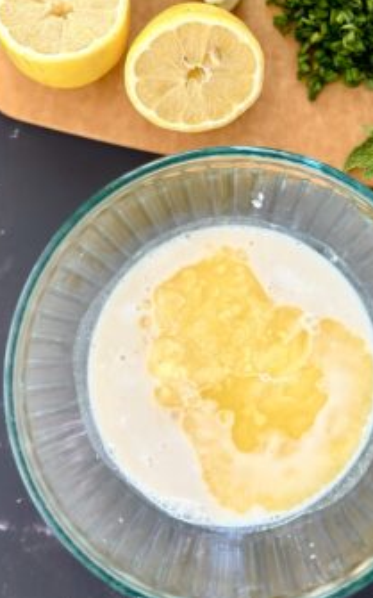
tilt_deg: -81.9
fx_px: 1238
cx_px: 208
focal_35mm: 76
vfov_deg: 26.8
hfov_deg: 17.1
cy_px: 157
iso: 125
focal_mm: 6.86
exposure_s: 1/97
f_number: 1.78
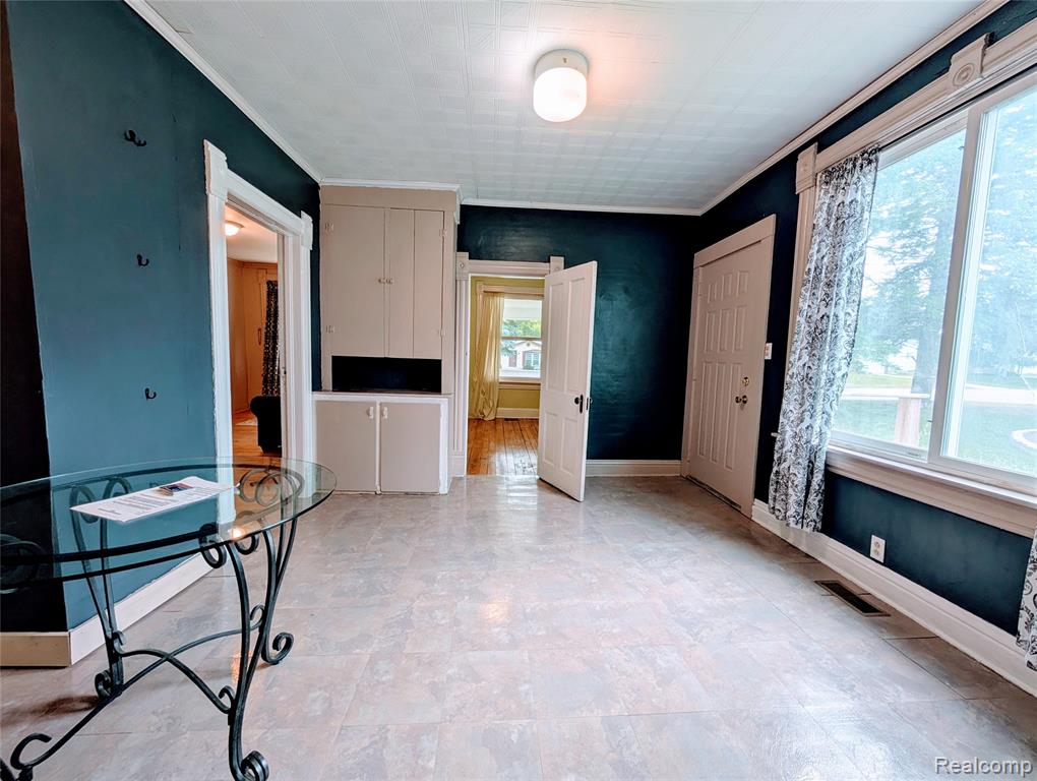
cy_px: 390
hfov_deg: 110.5
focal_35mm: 12
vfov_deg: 94.6
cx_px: 518
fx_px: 360
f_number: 1.7
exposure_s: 1/180
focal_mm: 2.02
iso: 52
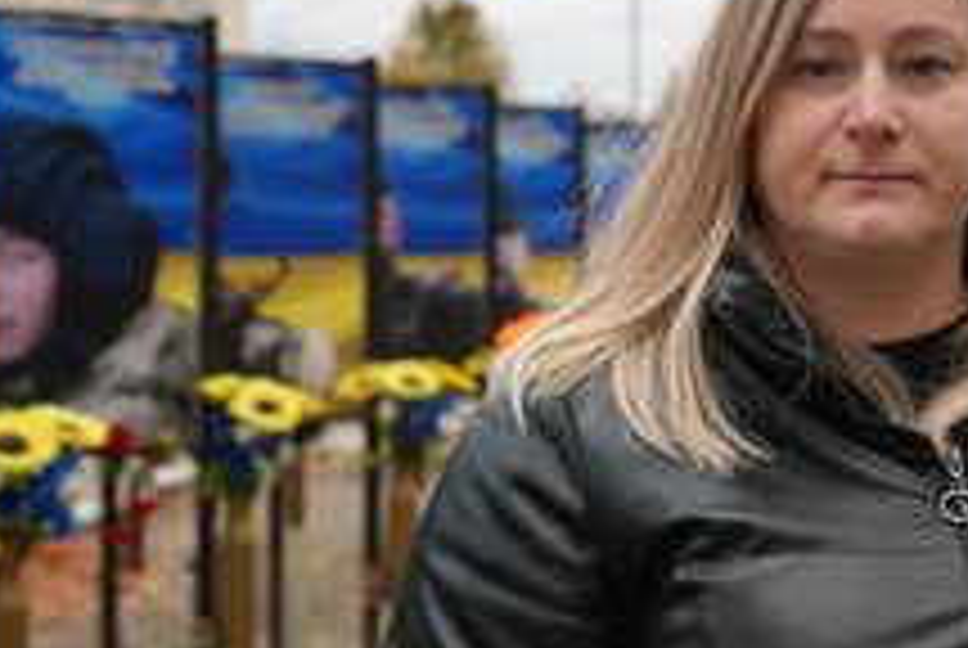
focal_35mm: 78
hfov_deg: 25.3
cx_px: 842
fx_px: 2100
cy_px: 281
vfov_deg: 17.5
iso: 400
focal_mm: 42
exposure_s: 1/160
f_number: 4
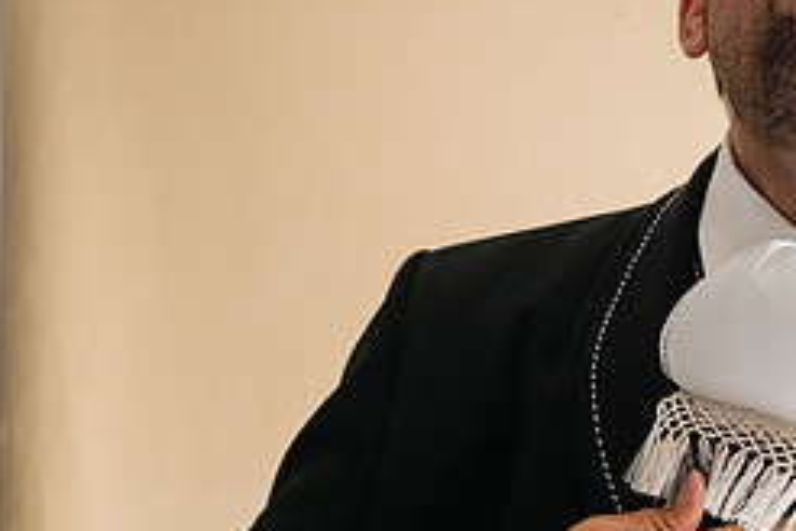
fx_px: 2034
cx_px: 620
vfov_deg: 14.9
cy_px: 249
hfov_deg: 21.9
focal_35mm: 92
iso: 1600
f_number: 5
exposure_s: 1/250
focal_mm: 35
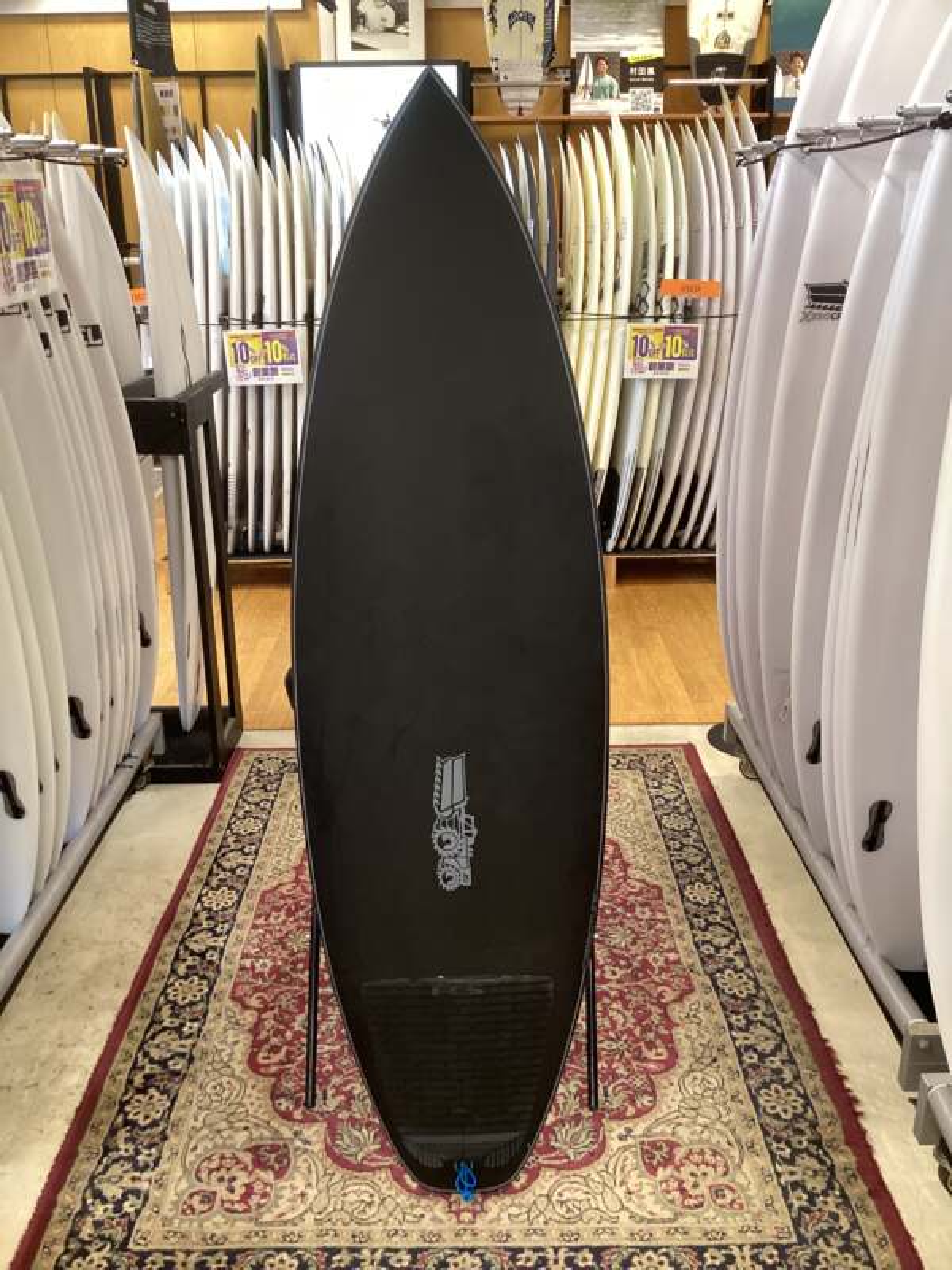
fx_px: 1137
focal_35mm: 31
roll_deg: -1.7
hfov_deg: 45.4
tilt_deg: -19.5
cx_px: 476
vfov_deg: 58.4
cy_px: 635
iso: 125
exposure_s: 1/50
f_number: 2.4
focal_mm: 3.3
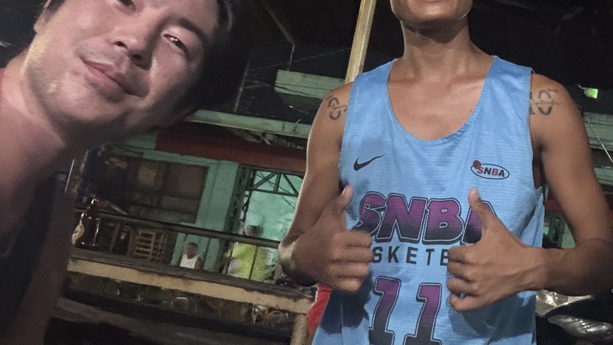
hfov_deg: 41.3
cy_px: 85
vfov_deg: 24.2
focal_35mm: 49
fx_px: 796
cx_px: 430
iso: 640
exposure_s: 1/20
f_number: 1.9
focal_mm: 2.69
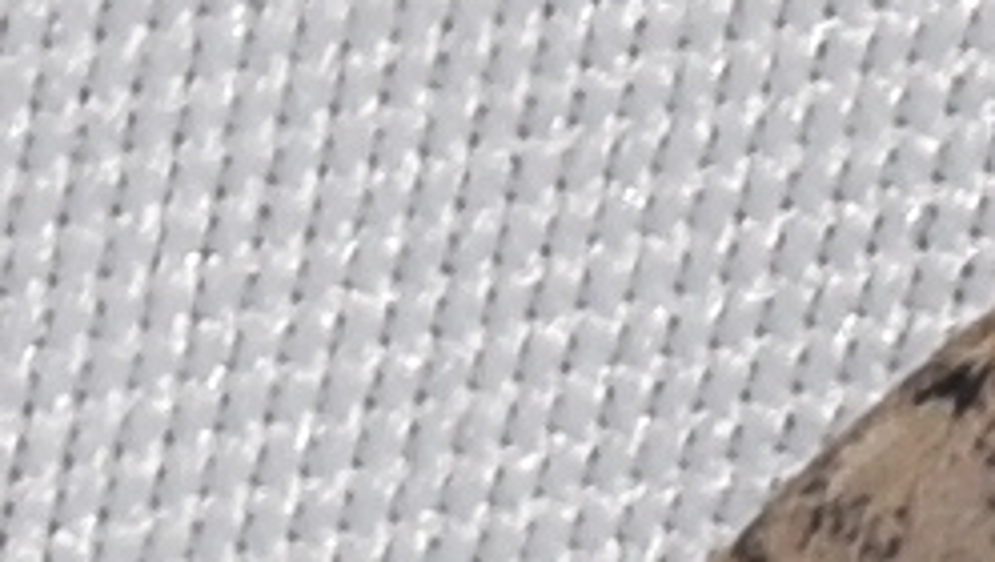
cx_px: 1922
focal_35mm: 1136
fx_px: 29997
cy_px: 1060
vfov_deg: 1.1
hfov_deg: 1.9
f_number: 13
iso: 100
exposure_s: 1/60
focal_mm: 140
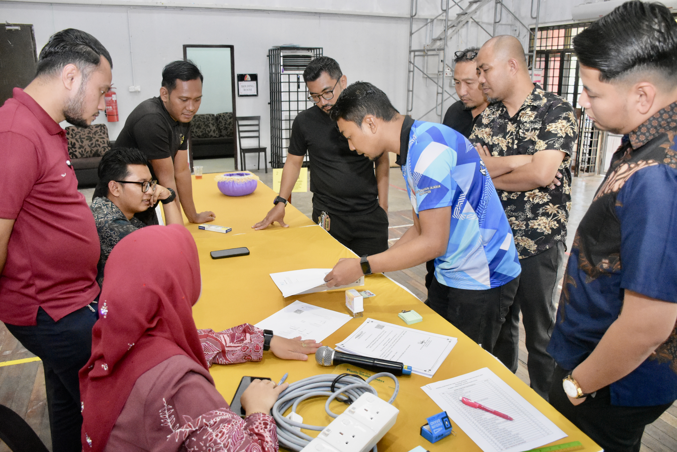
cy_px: 226
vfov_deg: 47.9
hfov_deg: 67.4
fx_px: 508
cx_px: 338
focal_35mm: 27
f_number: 3.5
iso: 5000
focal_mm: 18
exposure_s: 1/250
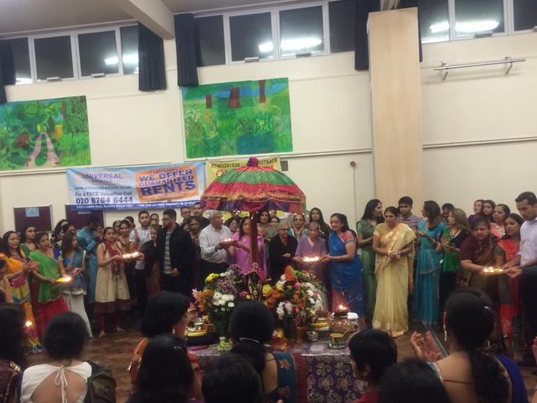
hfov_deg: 53.9
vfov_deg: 41.8
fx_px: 528
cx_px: 242
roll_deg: +3.2
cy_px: 207
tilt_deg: -5.6
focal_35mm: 34
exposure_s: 1/33
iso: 100
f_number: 2.2
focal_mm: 4.15
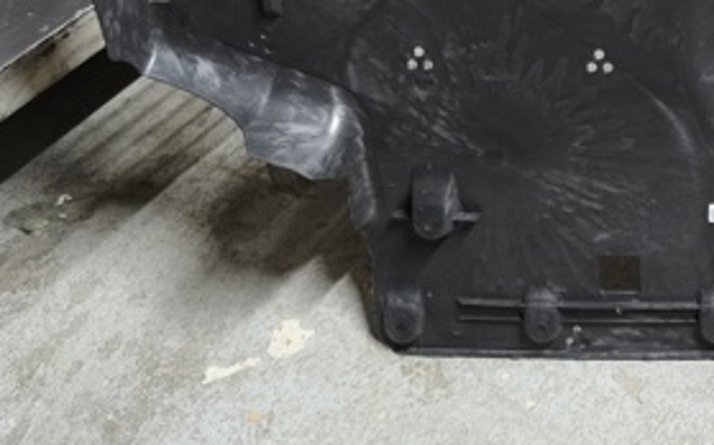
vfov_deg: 21.7
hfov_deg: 33.6
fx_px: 1089
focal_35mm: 56
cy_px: -66
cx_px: 688
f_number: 1.7
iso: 640
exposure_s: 1/50
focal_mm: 5.35
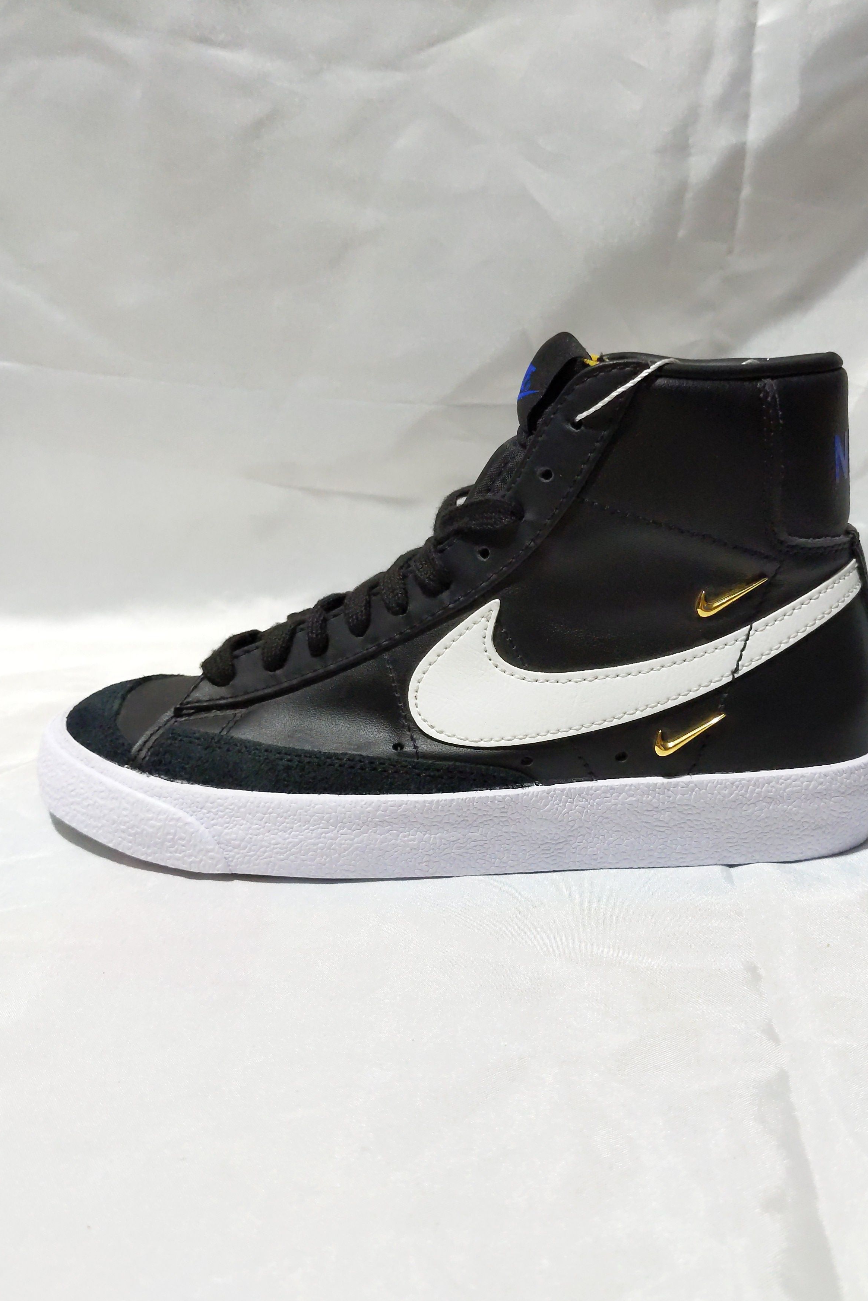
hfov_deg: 43.5
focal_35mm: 30
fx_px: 1085
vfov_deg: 61.9
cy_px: 624
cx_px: 478
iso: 452
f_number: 1.73
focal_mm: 4.38
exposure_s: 1/46
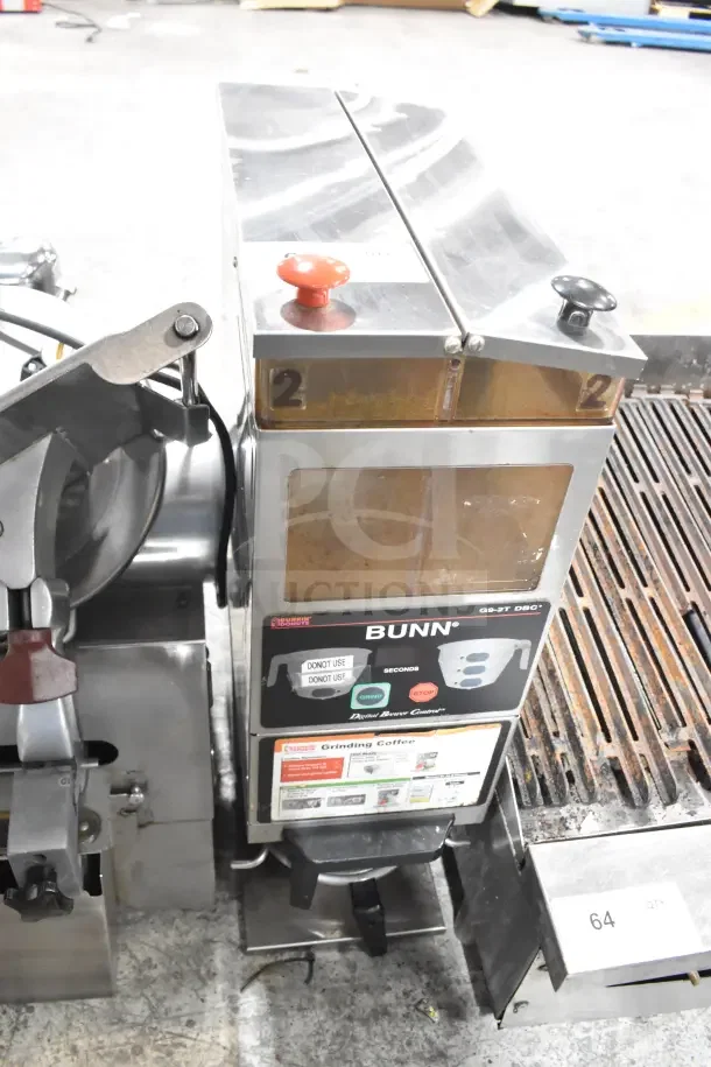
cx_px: 356
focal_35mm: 30
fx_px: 889
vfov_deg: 61.9
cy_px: 534
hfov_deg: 43.6
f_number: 6.3
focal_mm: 20
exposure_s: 1/100
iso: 6400
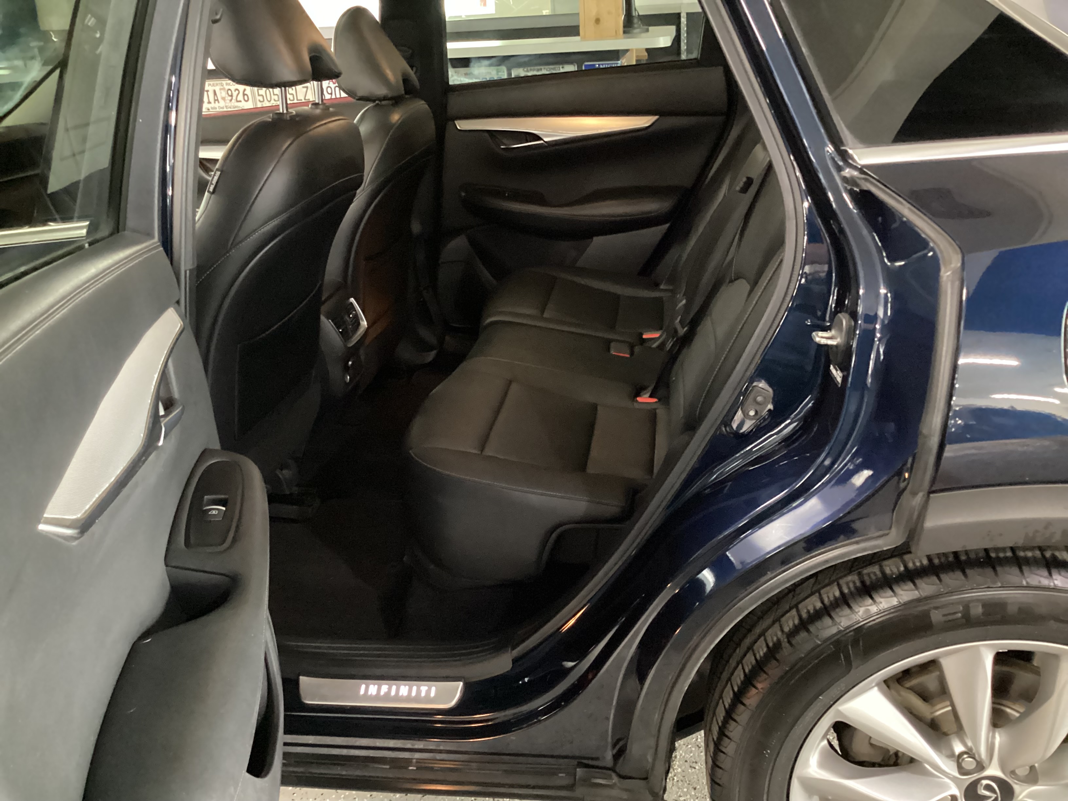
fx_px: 956
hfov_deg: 58.4
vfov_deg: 45.4
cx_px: 534
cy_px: 400
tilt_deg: -23.9
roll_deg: +3.7
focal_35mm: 31
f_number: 2.4
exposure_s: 1/15
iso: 800
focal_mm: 3.3
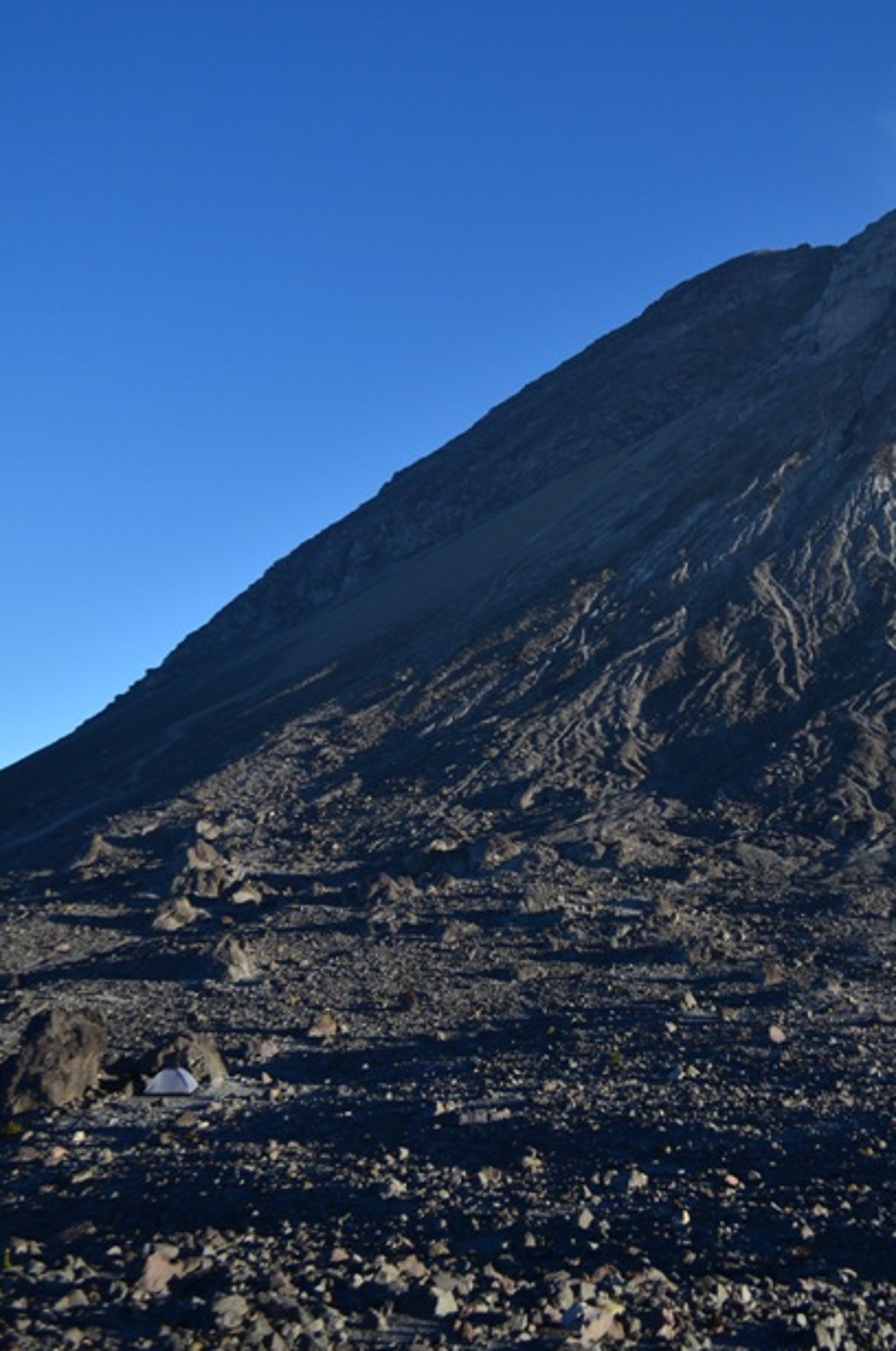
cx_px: 558
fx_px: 1461
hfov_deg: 33.9
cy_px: 534
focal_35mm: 39
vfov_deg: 49.3
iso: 200
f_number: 4.5
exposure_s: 1/2000
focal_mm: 20
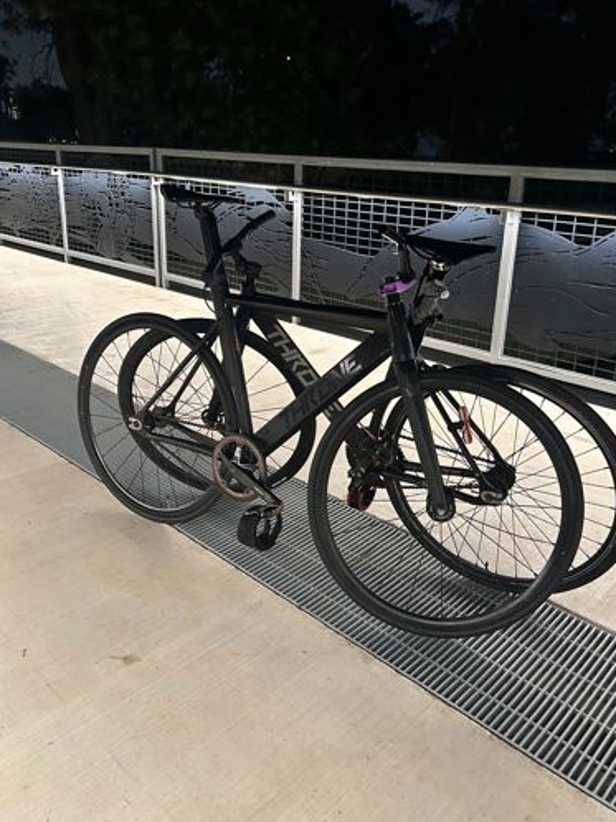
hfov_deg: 48.2
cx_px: 317
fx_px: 689
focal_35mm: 29
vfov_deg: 61.5
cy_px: 367
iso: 500
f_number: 1.5
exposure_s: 1/40
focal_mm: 5.7
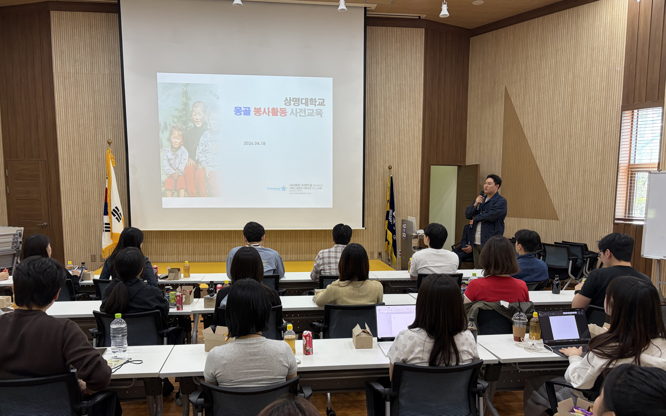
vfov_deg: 44.4
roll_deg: +1.7
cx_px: 328
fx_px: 508
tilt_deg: -5.2
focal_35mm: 28
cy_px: 245
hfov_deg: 66.5
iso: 100
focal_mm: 5.96
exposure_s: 1/60
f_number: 1.6
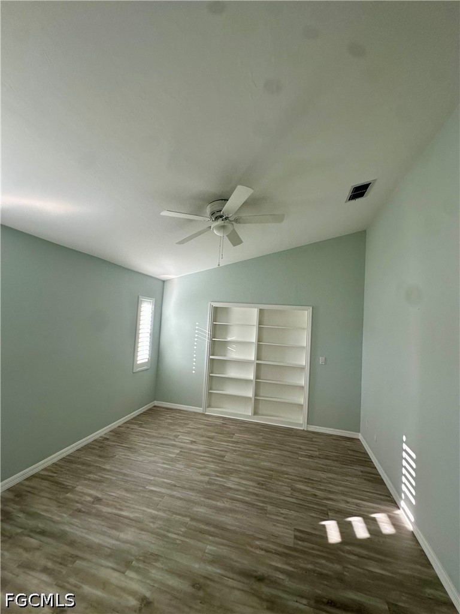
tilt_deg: +3.8
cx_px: 230
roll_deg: -3.4
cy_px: 307
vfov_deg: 102.1
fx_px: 248
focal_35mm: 14
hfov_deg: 85.7
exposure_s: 1/99
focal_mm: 2.22
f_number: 2.2
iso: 100
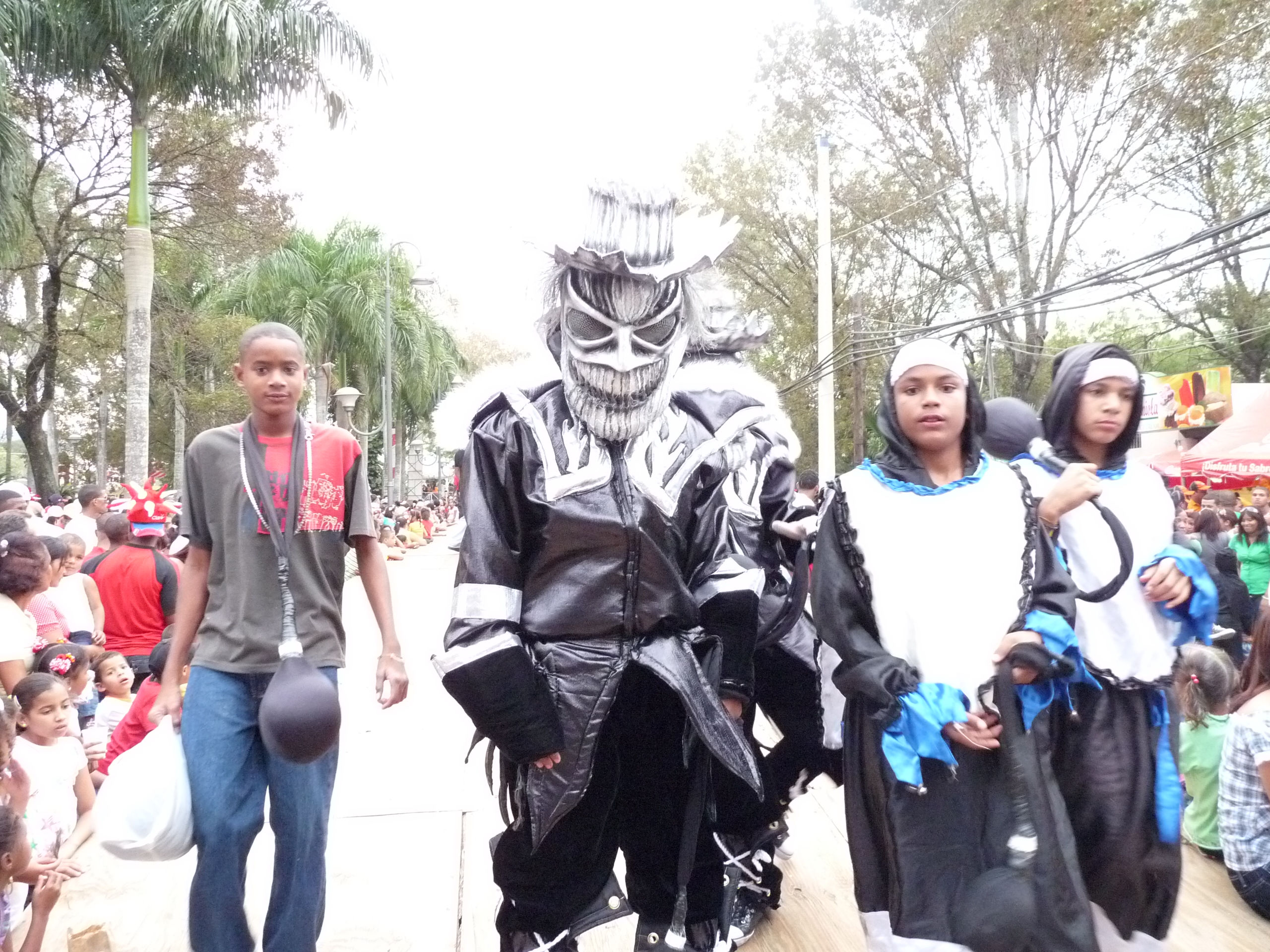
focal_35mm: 27
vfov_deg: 51.4
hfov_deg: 65.3
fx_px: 991
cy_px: 476
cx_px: 635
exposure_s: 1/60
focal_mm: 4.8
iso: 500
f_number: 2.8
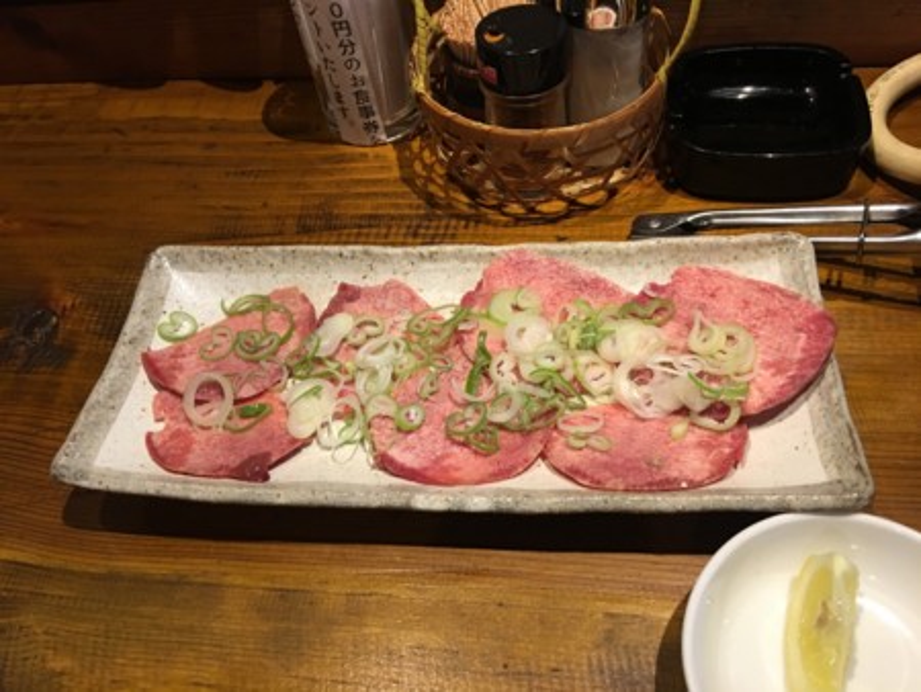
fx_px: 772
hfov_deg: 61.6
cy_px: 346
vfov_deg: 48.3
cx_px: 460
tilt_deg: -52.6
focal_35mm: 29
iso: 80
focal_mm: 4.15
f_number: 2.2
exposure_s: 1/15
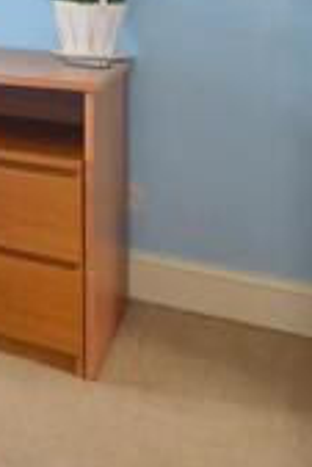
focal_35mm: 64
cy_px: -54
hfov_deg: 14.7
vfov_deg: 28.4
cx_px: -414
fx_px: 829
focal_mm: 11
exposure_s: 1/13
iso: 200
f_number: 7.1
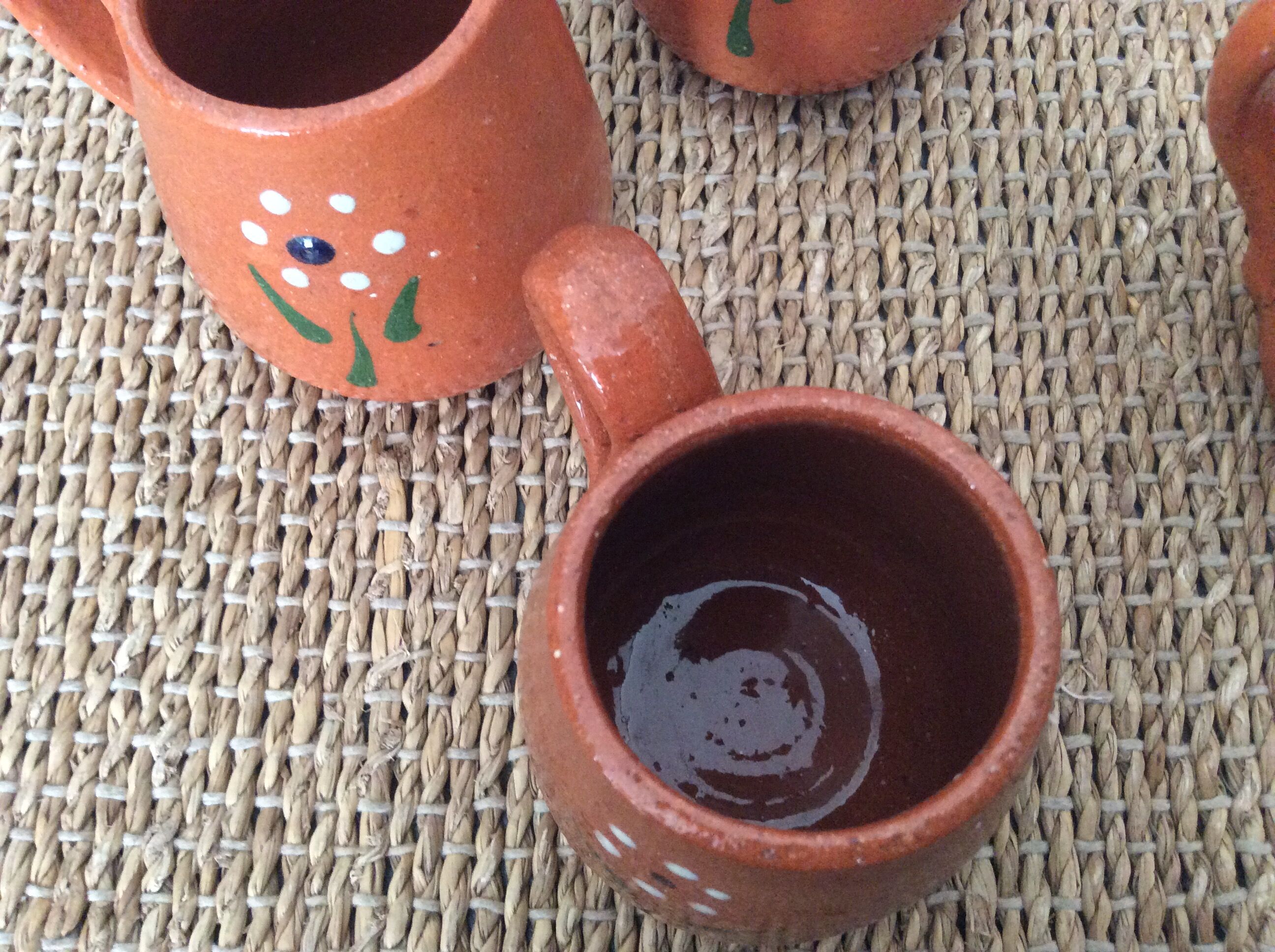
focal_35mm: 32
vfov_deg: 44.1
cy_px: 476
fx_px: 1177
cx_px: 638
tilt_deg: -73.7
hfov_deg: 56.9
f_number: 2.4
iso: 250
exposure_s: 1/25
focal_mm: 3.3
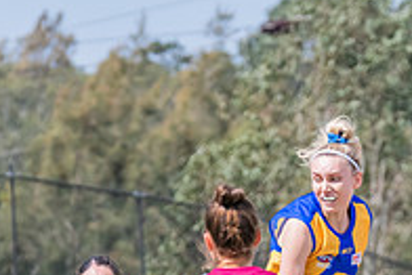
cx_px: 415
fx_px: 9987
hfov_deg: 2.4
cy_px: 362
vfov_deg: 1.6
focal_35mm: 872
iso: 800
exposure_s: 1/1250
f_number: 10
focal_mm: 270
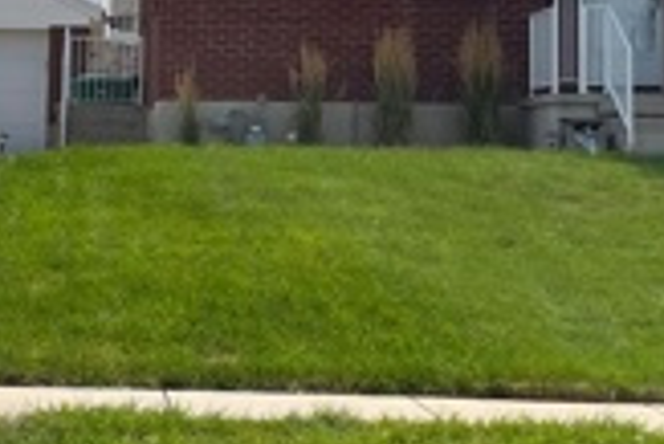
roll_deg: +0.7
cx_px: 452
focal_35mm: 106
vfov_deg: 12.8
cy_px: -4
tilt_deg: +6.4
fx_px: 1957
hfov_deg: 19.2
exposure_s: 1/6897
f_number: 1.6
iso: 32
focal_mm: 4.2
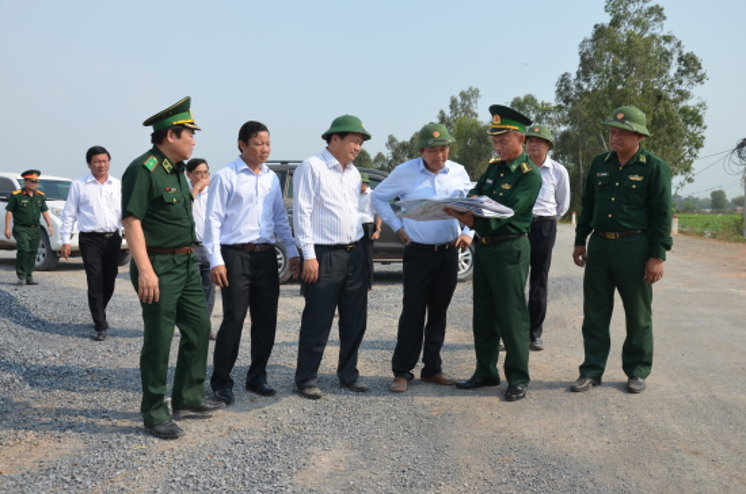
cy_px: 247
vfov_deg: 39.8
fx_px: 682
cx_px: 373
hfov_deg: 57.3
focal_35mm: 33
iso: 100
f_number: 8
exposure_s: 1/250
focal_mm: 22
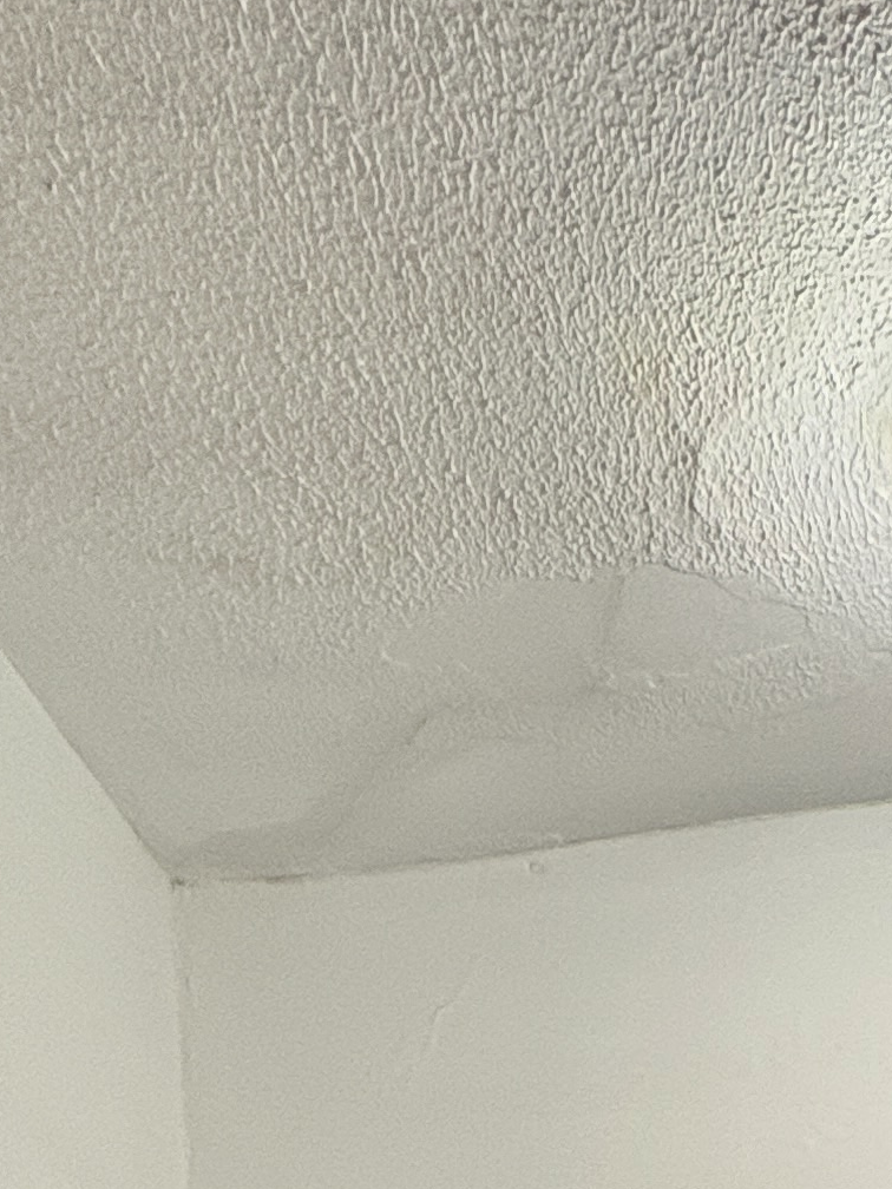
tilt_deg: -4.6
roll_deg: -0.3
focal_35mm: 56
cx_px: 888
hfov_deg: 24.9
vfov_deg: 19.9
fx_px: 1924
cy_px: 2318
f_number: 2.2
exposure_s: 1/120
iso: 160
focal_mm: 2.22
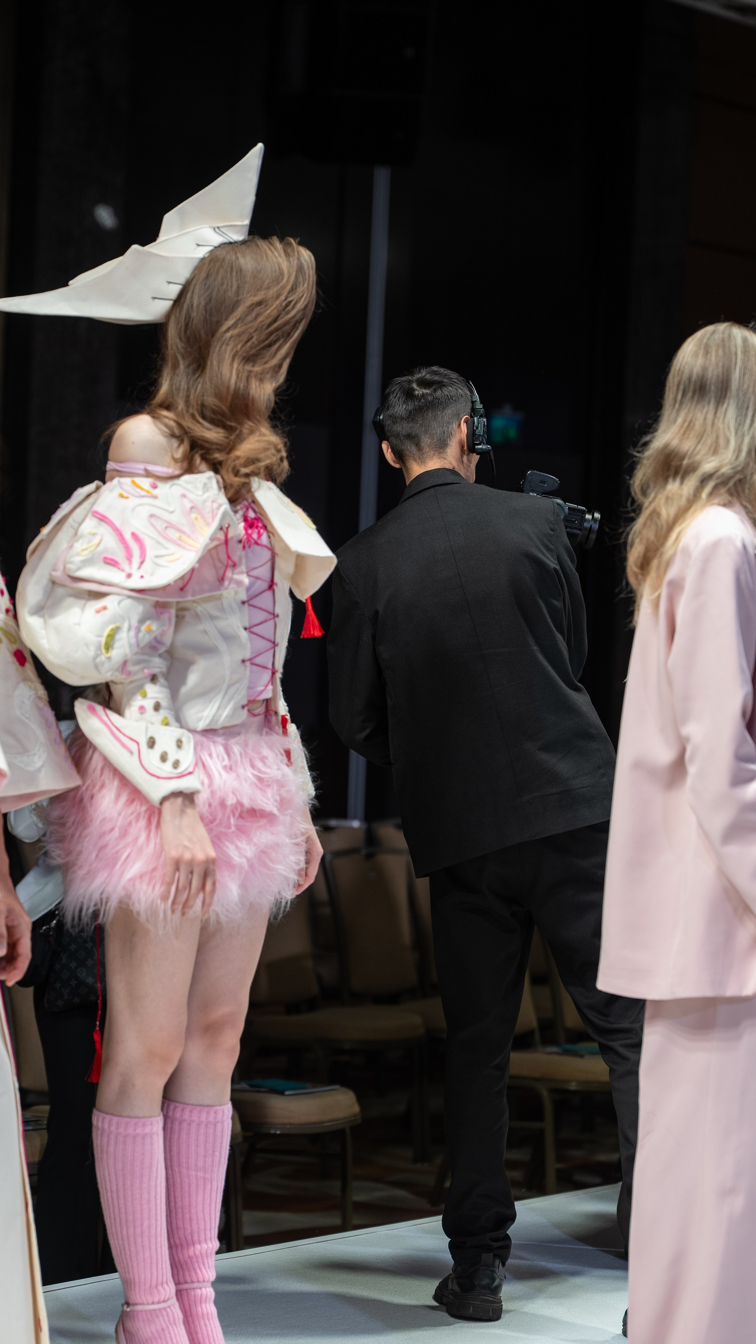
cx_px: 322
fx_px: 3064
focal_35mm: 86
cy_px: 721
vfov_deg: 24.7
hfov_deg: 14.1
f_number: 2.5
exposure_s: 1/200
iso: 200
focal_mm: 70
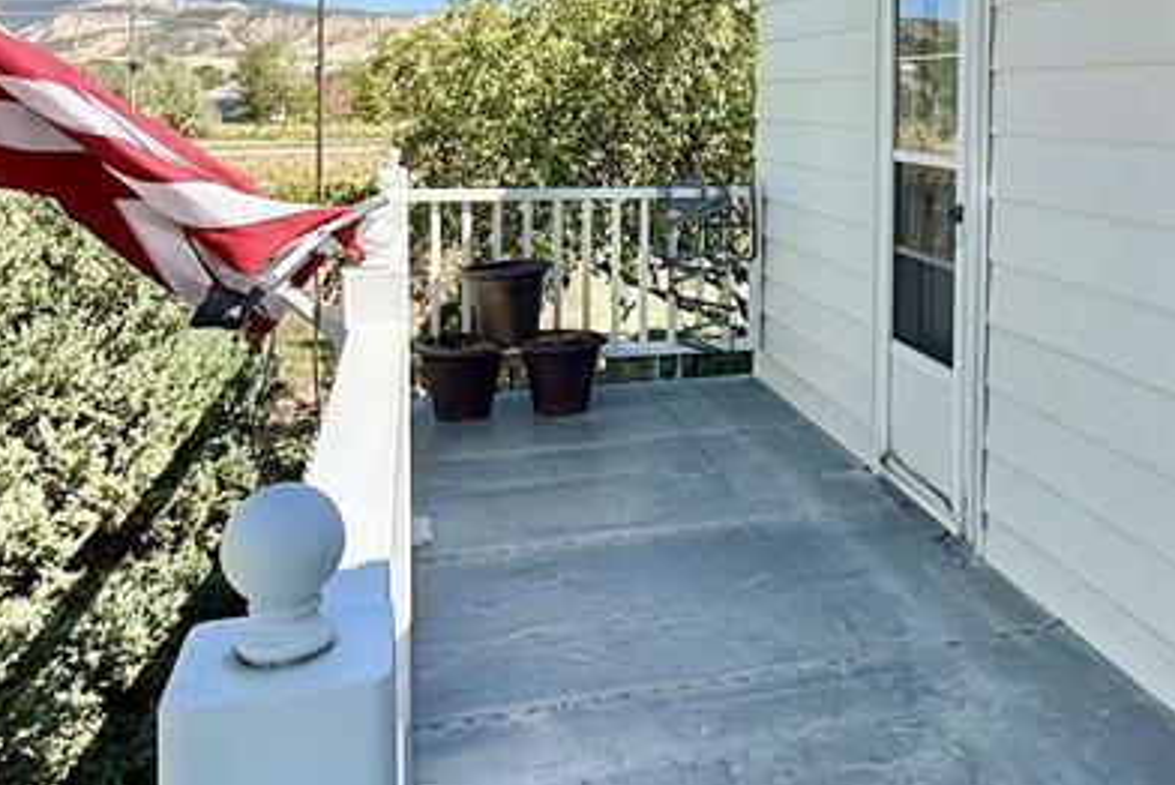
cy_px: 138
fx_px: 1241
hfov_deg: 49.6
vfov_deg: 33.9
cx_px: 797
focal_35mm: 38
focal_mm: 2.22
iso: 64
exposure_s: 1/1572
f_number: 2.2
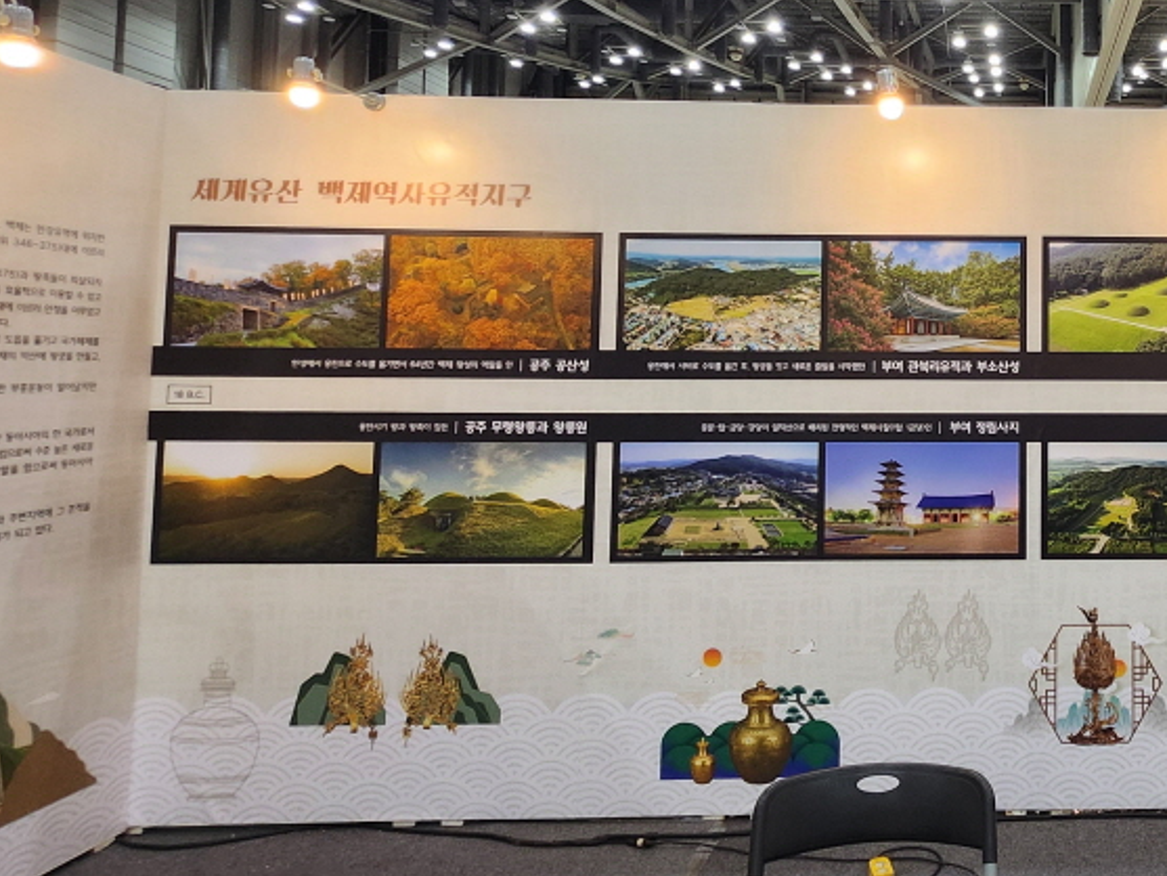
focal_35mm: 28
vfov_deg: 49.1
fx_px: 944
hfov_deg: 54.6
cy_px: 312
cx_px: 1064
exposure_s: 1/60
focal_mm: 1.74
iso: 200
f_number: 2.2
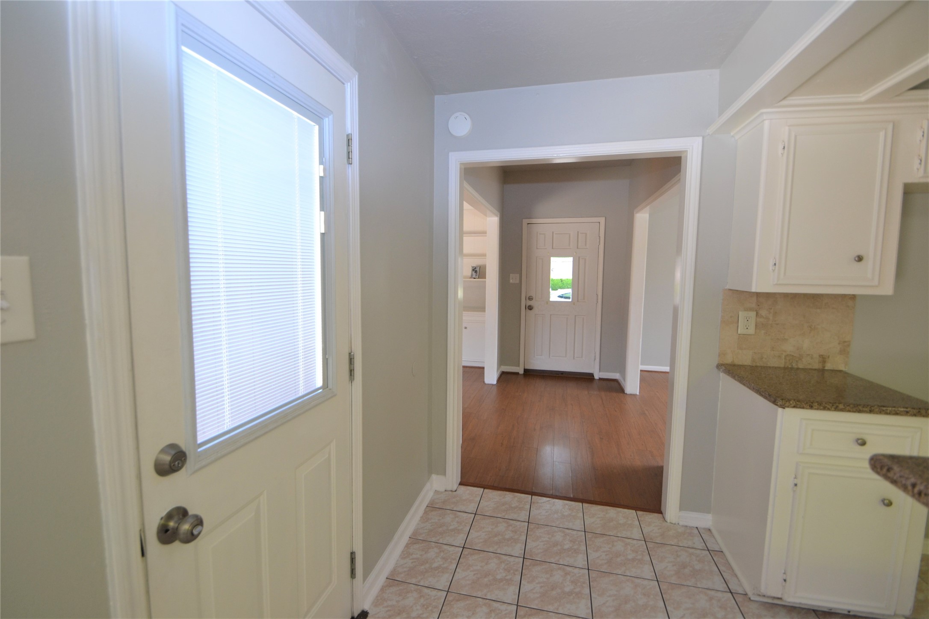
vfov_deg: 77.3
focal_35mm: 15
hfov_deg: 100.4
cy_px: 310
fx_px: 387
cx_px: 464
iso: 400
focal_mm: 10
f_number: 5
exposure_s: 1/100
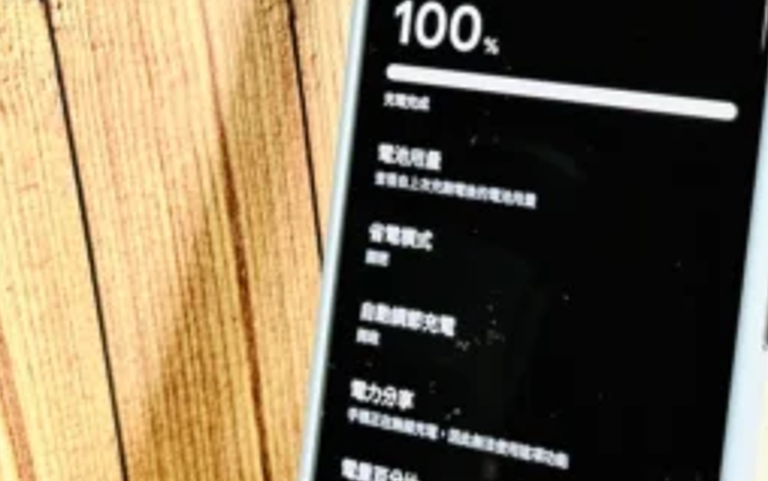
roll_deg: +2.4
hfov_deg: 25.6
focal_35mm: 80
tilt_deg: -20.9
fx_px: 1675
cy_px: 133
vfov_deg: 16.3
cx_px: 550
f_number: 1.78
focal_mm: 6.86
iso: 500
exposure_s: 1/40
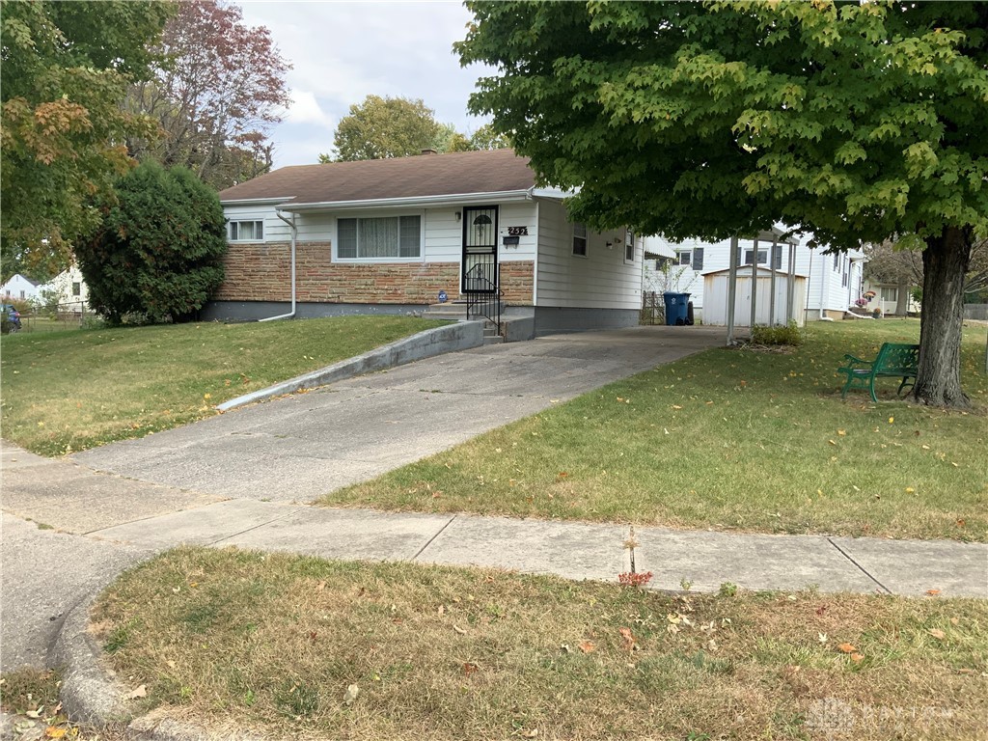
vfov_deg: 48.2
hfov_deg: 61.7
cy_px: 370
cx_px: 494
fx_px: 828
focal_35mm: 29
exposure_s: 1/562
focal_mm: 3
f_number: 1.8
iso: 16
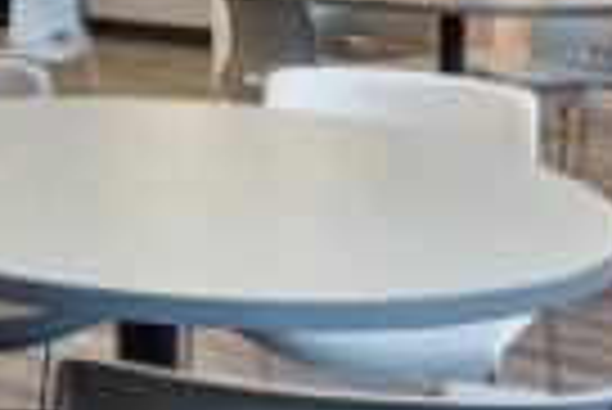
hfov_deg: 22.5
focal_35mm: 74
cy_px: -144
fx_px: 1259
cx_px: -299
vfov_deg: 17.2
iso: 400
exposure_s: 1/20
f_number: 6.3
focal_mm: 14
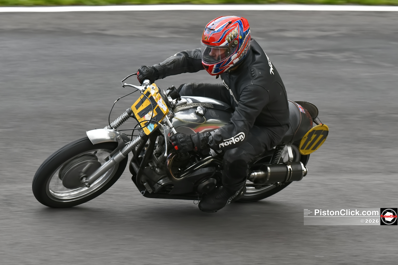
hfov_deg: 9.1
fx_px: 2487
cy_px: 132
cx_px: 199
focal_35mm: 225
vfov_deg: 6.1
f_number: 5
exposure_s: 1/250
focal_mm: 150
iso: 360
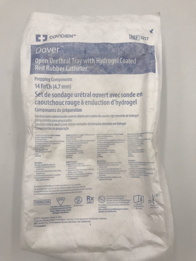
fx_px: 211
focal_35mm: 28
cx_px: 98
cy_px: 130
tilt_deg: -84.7
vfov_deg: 63.4
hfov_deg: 49.7
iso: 20
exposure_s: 1/324
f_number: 1.8
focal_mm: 3.99
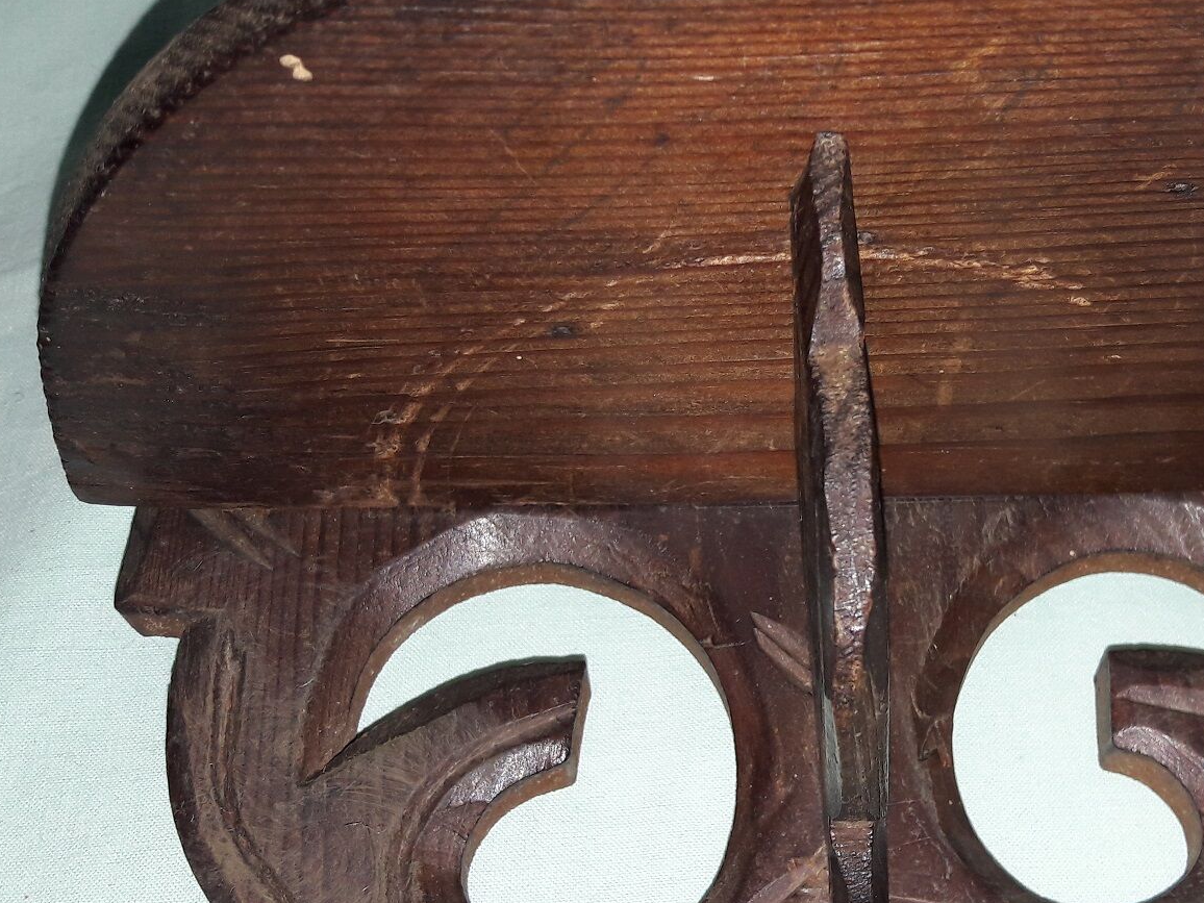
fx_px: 1739
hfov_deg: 37.9
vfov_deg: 29.1
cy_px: 529
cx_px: 761
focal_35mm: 50
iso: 64
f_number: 1.9
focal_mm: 3.7
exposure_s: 1/100
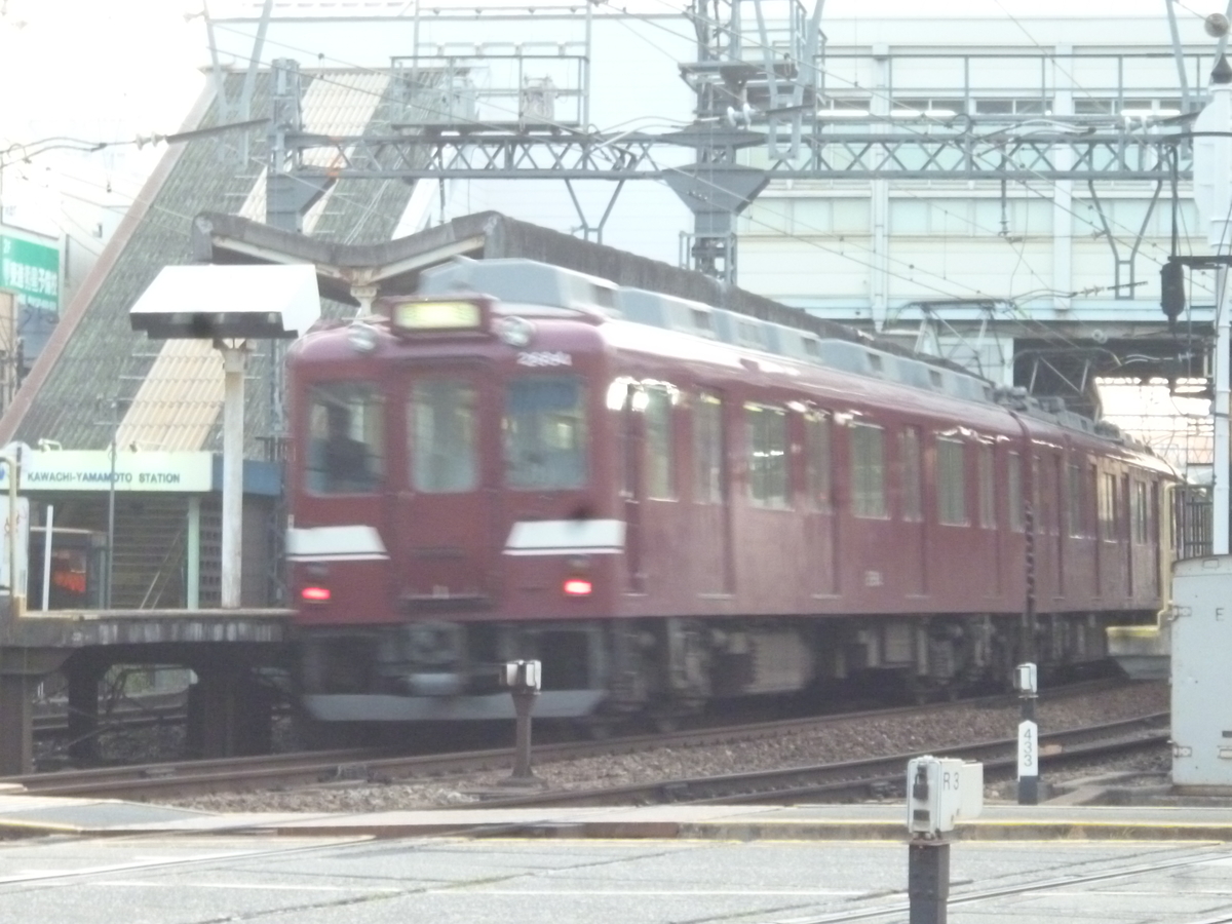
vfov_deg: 11.3
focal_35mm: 131
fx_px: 4662
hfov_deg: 15.1
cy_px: 462
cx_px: 616
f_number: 6.5
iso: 800
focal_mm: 20
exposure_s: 1/30
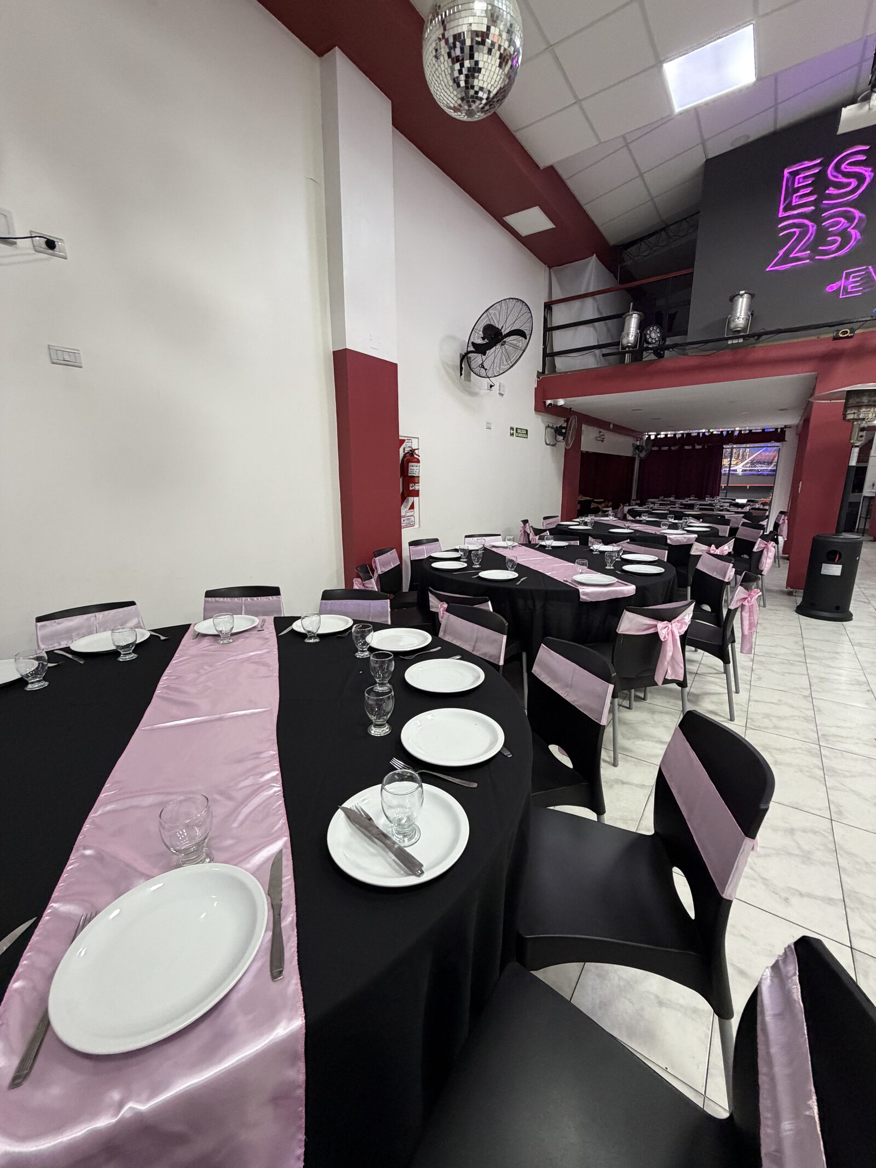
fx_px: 472
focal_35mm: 14
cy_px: 584
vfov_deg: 102.1
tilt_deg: -12.5
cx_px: 438
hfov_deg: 85.7
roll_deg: +0.5
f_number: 2.2
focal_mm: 2.22
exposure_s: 1/50
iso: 250
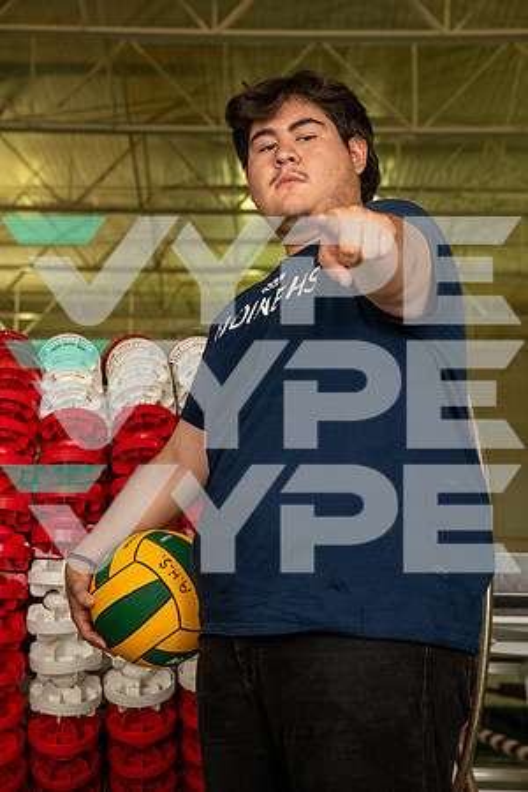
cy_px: 396
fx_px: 1540
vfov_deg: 28.8
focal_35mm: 70
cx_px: 264
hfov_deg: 19.5
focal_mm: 70
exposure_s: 1/250
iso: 500
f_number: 7.1
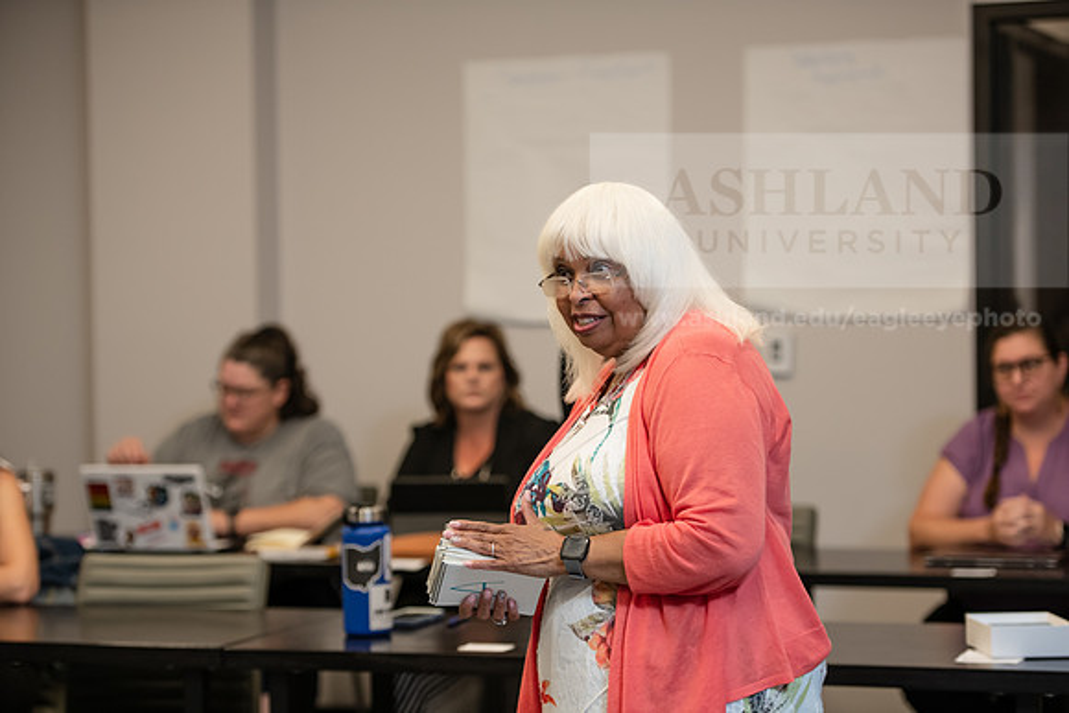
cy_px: 356
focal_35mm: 98
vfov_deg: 14.0
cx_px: 534
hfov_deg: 20.8
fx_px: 2911
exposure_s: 1/200
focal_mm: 98
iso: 800
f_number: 2.8
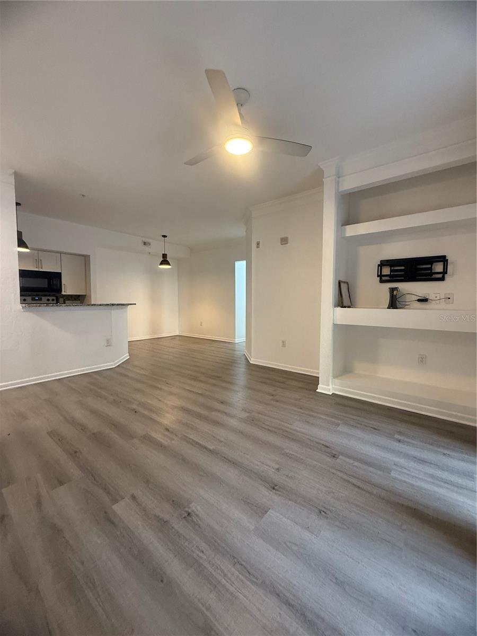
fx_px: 257
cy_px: 318
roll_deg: -0.9
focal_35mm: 14
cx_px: 238
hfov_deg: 85.7
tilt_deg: -3.4
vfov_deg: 102.1
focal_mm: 2.22
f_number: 2.2
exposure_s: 1/60
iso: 320
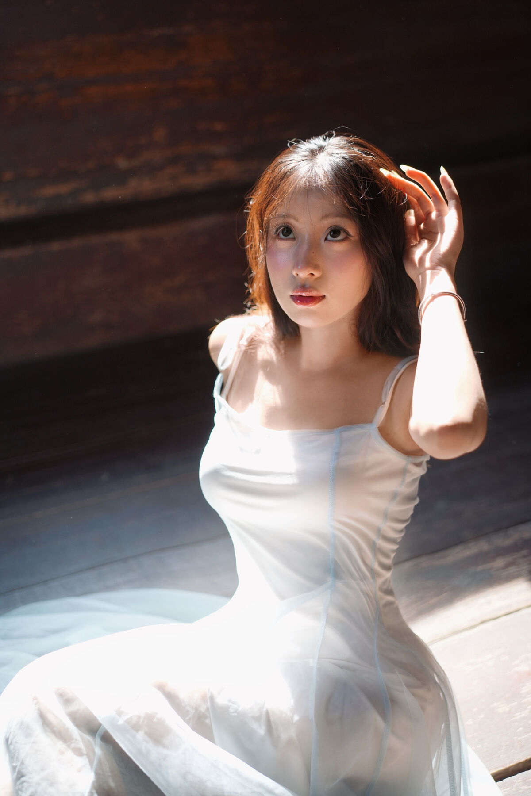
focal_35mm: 50
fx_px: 1106
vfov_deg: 39.6
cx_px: 266
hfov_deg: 27.0
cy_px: 398
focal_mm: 50
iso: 400
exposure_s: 1/1600
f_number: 2
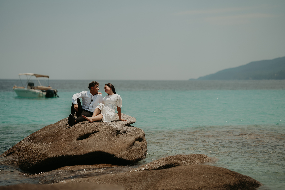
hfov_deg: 23.9
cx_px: 142
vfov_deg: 16.1
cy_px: 95
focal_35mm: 85
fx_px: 673
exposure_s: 1/6400
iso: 160
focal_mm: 85
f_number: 2.2
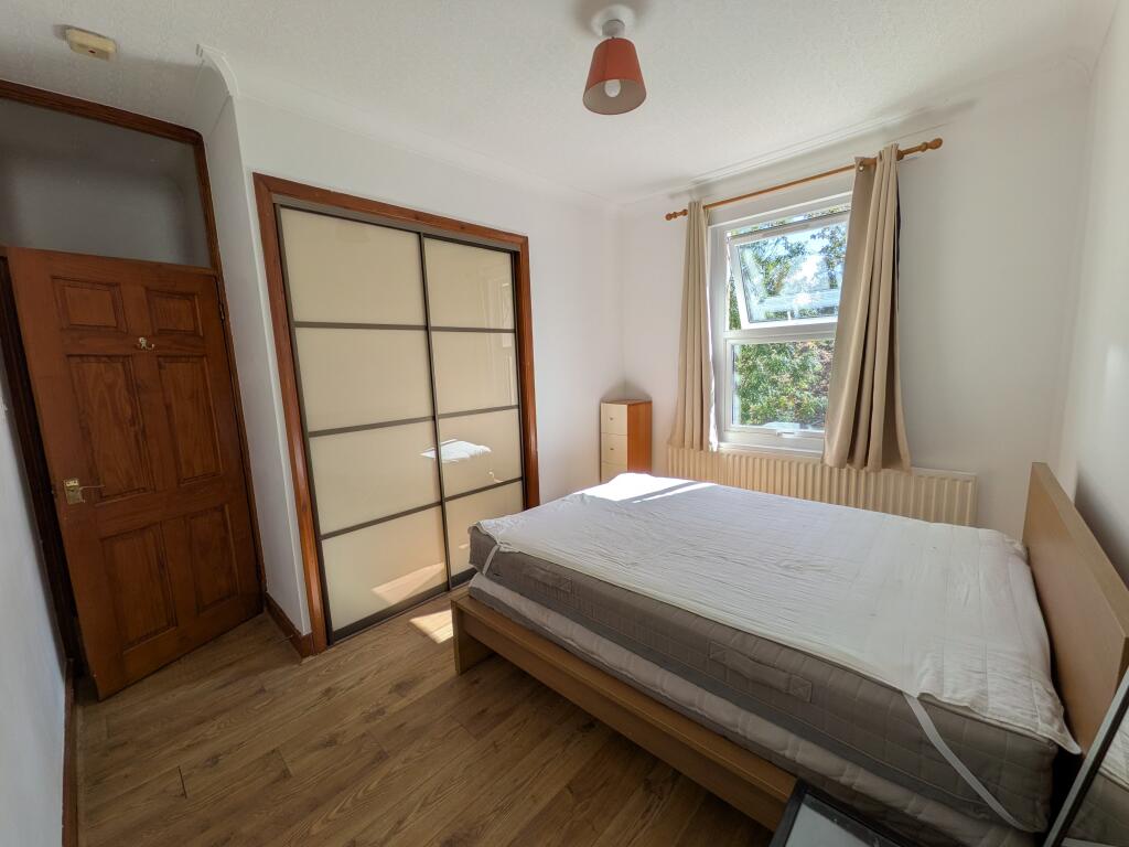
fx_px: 457
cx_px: 564
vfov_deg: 85.7
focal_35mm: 14
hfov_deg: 102.1
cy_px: 424
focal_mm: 1.85
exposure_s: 1/486
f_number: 2.2
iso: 45
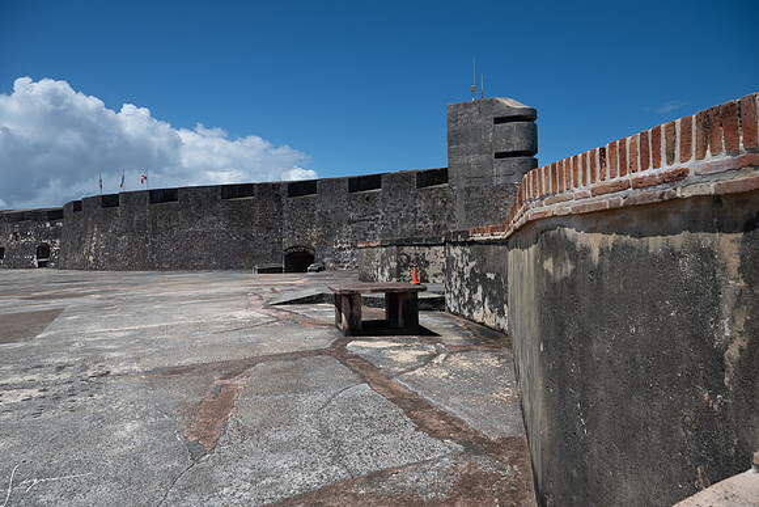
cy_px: 254
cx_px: 380
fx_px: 506
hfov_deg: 73.7
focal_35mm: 24
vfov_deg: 53.2
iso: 80
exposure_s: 1/125
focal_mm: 24
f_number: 8
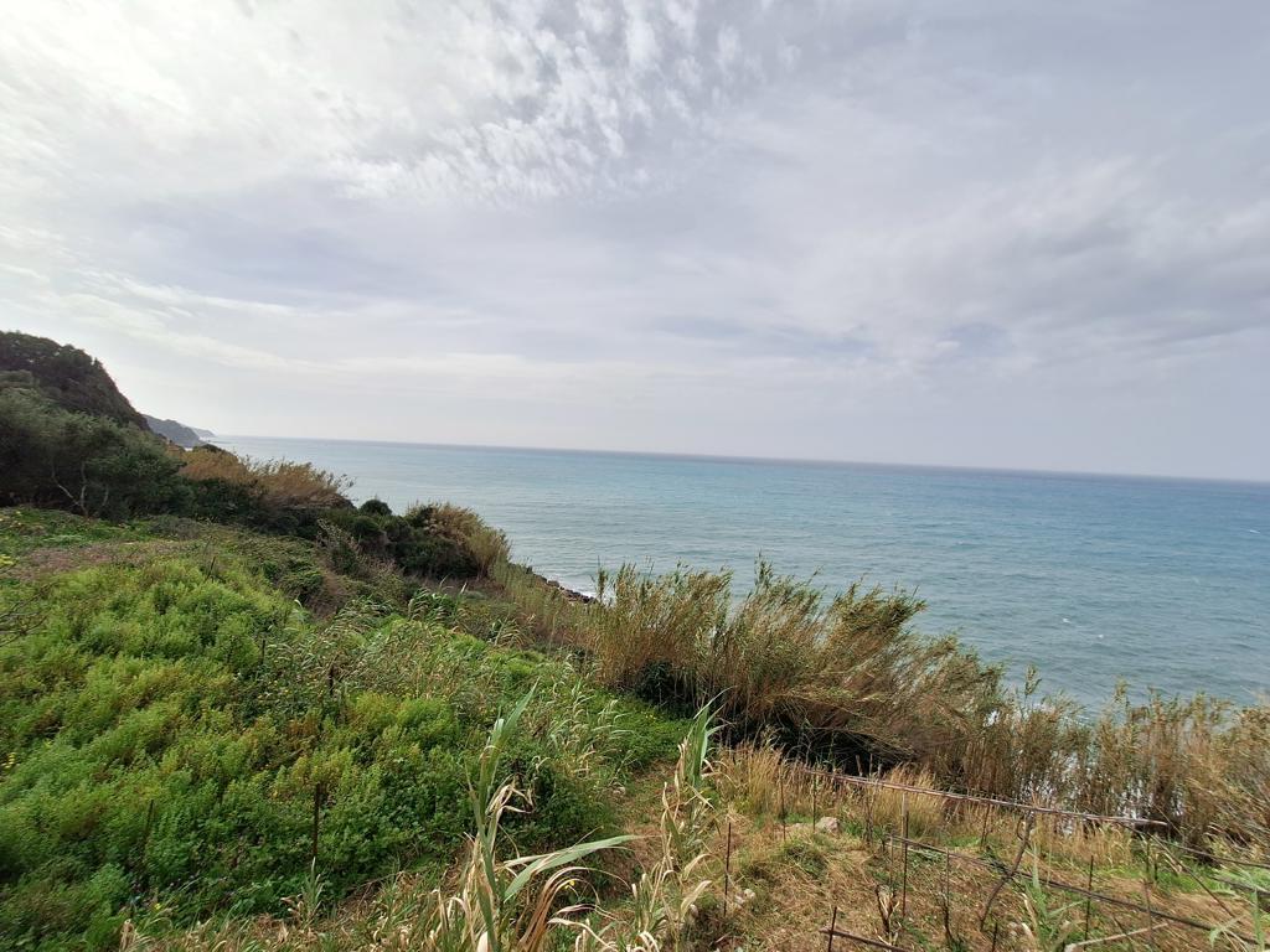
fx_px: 477
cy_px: 476
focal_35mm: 13
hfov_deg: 106.2
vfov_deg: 89.9
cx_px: 635
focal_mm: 1.74
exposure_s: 1/2841
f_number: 2.2
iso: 40
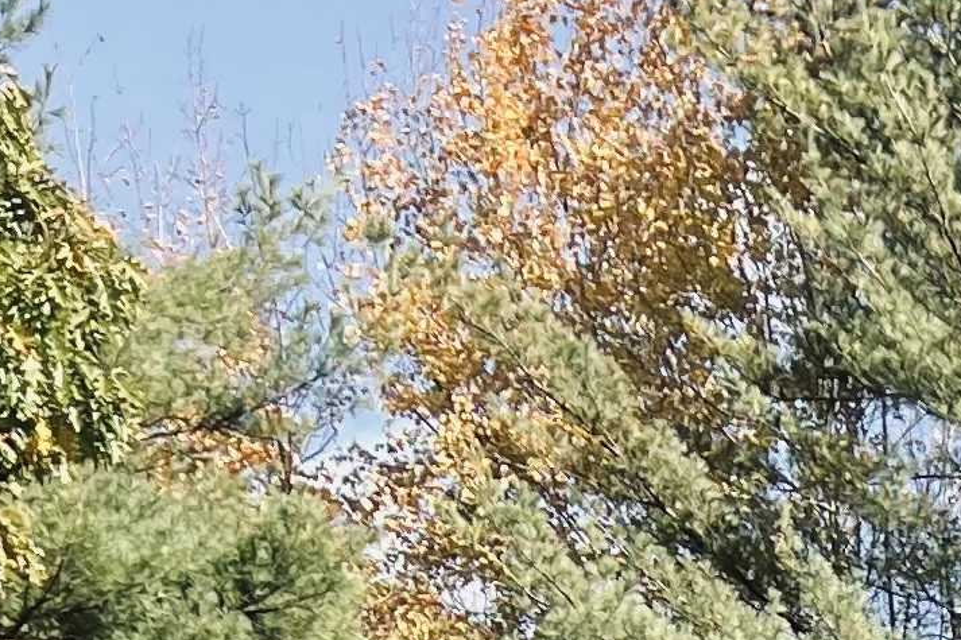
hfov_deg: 11.9
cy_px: 2553
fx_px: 4083
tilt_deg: -8.8
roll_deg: -0.5
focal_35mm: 153
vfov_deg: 6.9
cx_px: 1952
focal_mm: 5.7
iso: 50
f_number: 1.5
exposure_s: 1/607
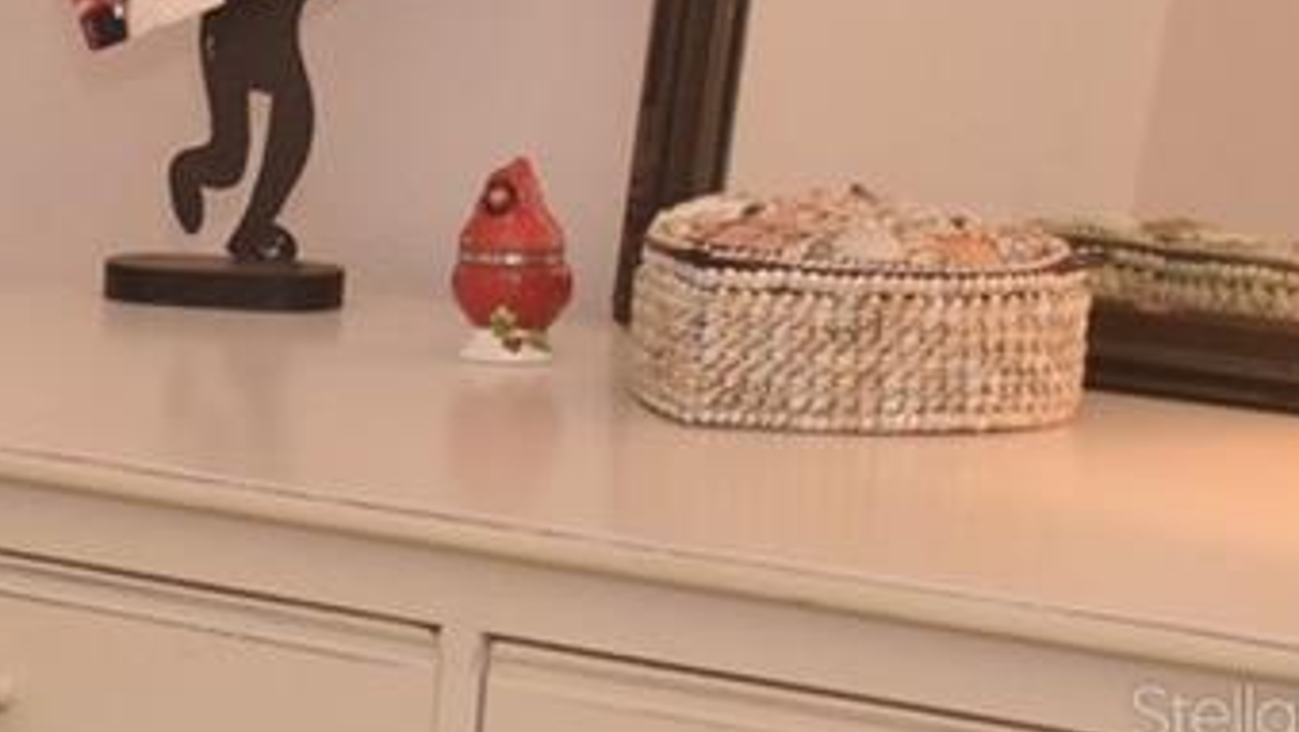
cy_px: 713
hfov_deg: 10.7
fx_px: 6133
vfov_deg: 6.8
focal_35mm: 178
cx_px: -1594
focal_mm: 24
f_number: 5.6
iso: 720
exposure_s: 1/125
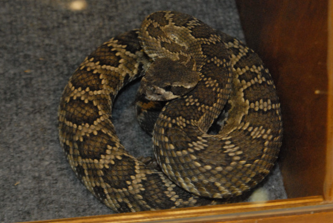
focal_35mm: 95
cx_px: 160
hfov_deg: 21.4
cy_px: 91
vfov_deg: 14.5
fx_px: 881
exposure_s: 1/30
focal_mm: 52
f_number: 5.6
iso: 1600
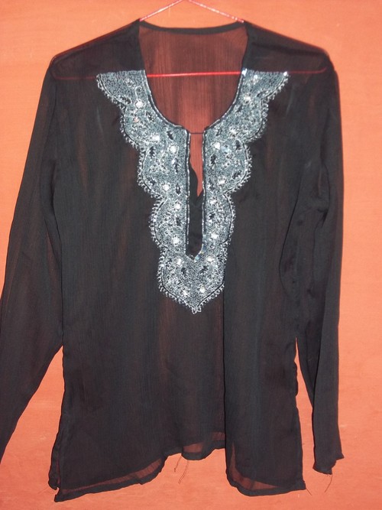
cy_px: 255
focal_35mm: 50
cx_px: 191
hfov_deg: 29.1
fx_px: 736
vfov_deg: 38.2
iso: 160
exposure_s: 1/40
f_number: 3.6
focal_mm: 8.8
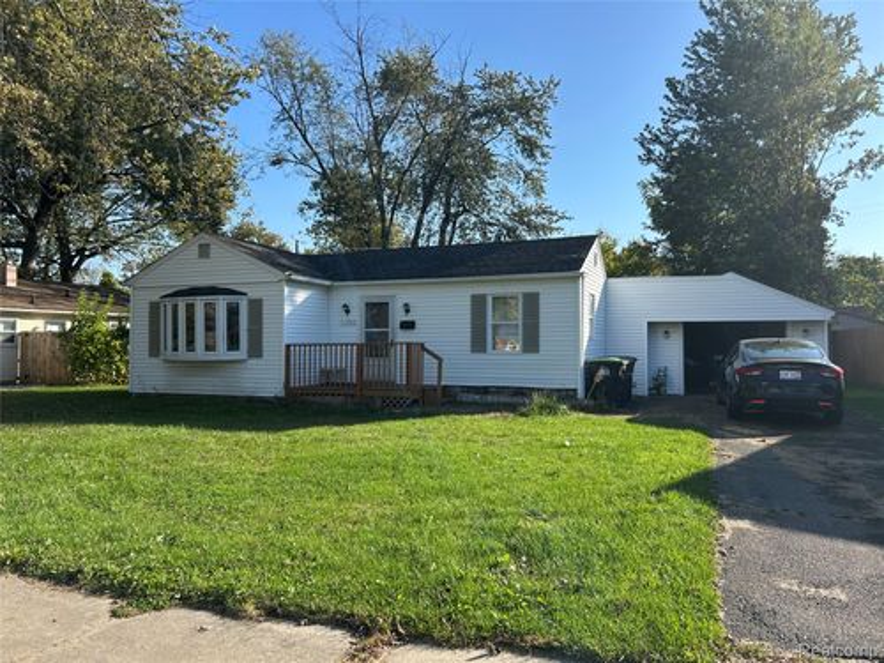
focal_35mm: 26
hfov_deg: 67.3
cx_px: 442
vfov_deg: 53.1
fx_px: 664
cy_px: 332
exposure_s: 1/2299
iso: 50
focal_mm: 5.7
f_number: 1.5
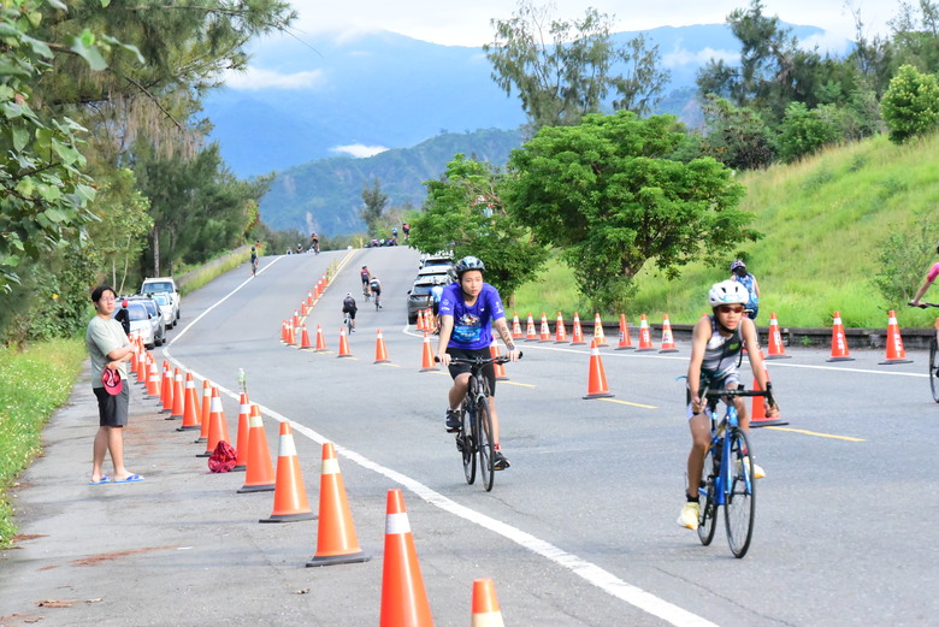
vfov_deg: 10.2
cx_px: 470
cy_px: 314
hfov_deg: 15.2
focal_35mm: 135
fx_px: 3523
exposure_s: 1/2000
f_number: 11
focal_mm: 135
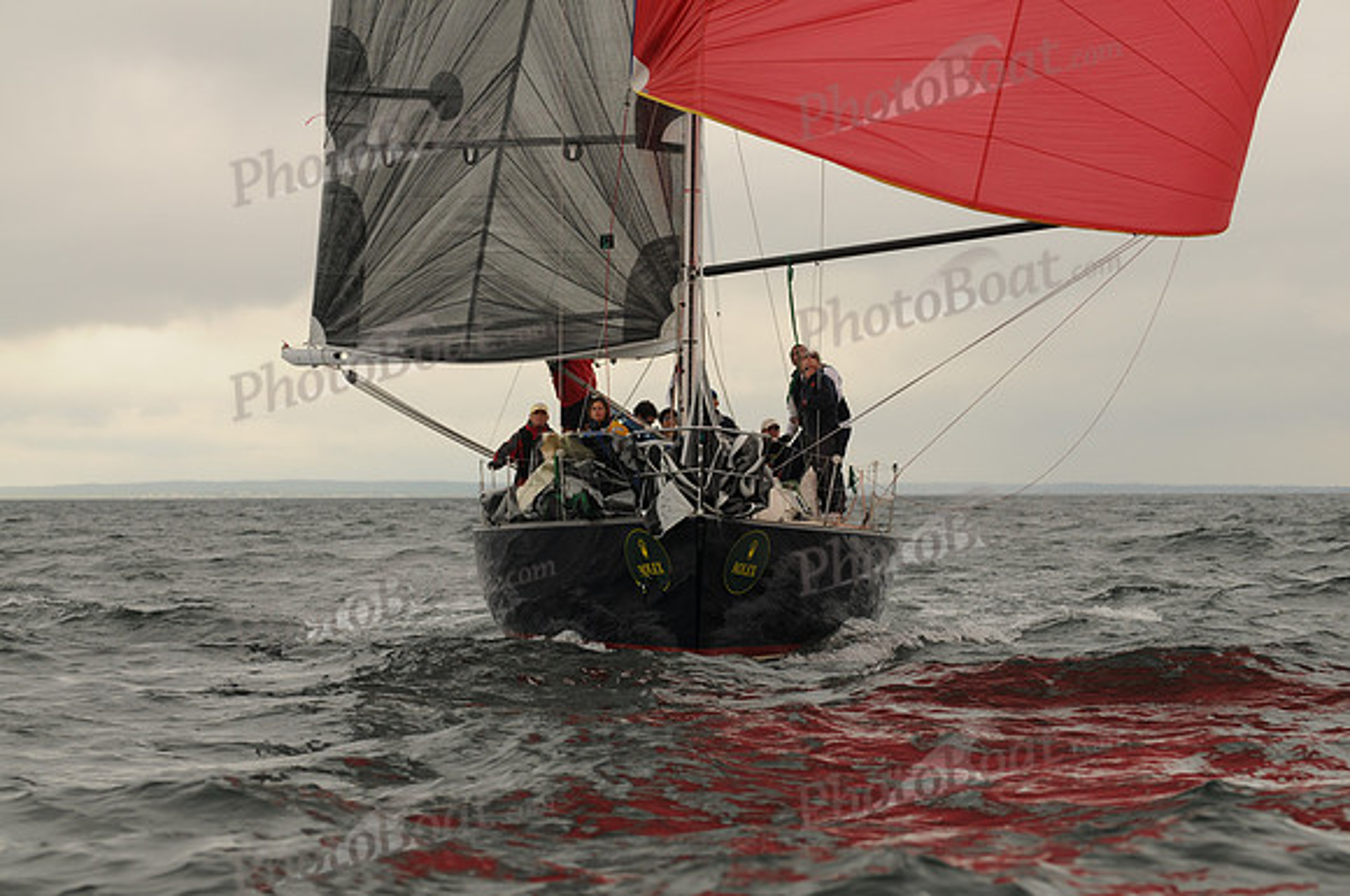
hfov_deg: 14.0
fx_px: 5505
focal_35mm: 147
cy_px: 448
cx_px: 675
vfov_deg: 9.3
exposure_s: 1/640
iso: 200
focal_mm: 98
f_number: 4.5
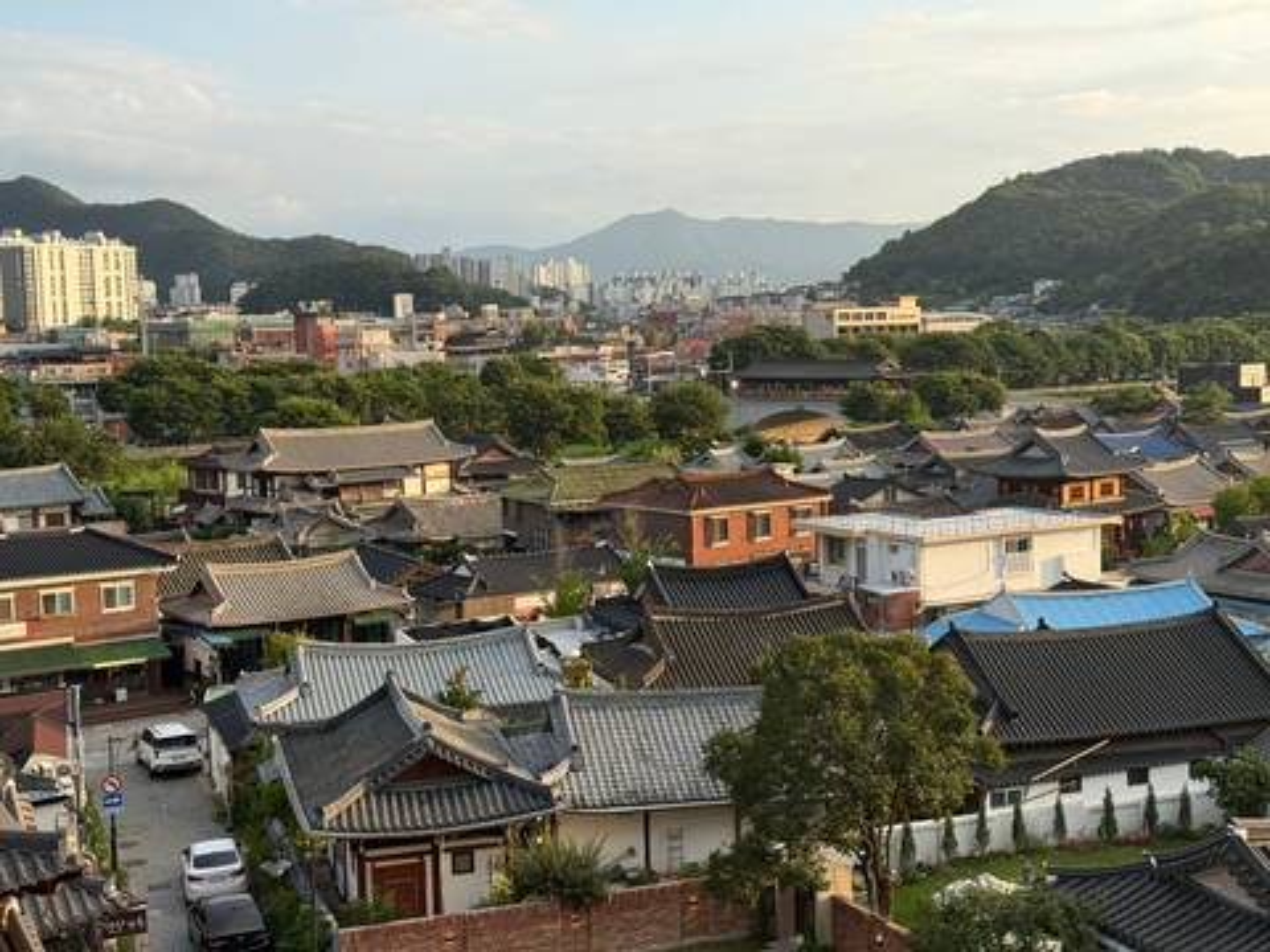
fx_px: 1761
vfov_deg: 30.3
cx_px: 635
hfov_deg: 39.7
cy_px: 476
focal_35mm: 48
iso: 64
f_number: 1.78
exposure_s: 1/1185
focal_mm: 6.76
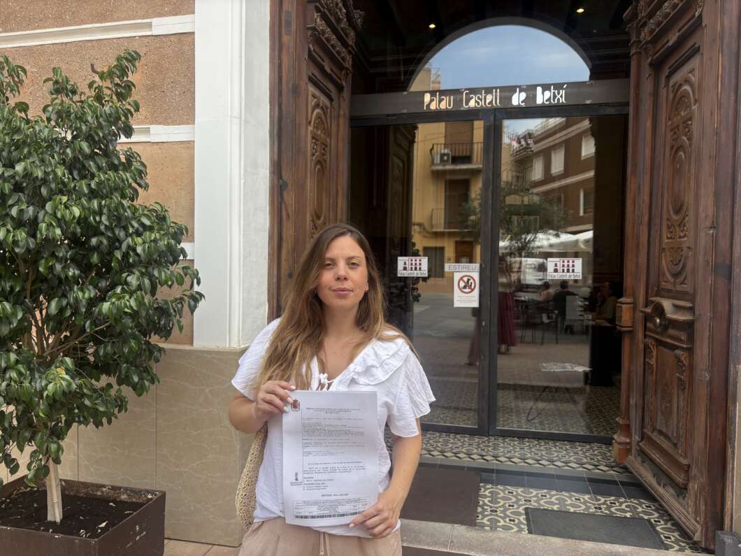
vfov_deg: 53.1
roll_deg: -0.5
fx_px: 557
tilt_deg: -1.6
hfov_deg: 67.3
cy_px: 278
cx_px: 370
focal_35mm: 26
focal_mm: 5.96
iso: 50
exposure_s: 1/764
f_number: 1.6
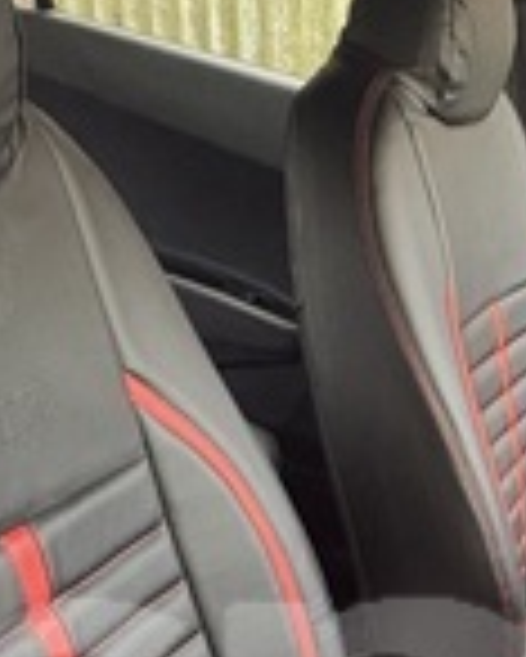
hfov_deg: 25.4
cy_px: 657
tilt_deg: -34.7
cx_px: 566
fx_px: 1089
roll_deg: -8.0
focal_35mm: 56
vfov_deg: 31.1
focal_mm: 2.22
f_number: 2.2
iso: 640
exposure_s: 1/60
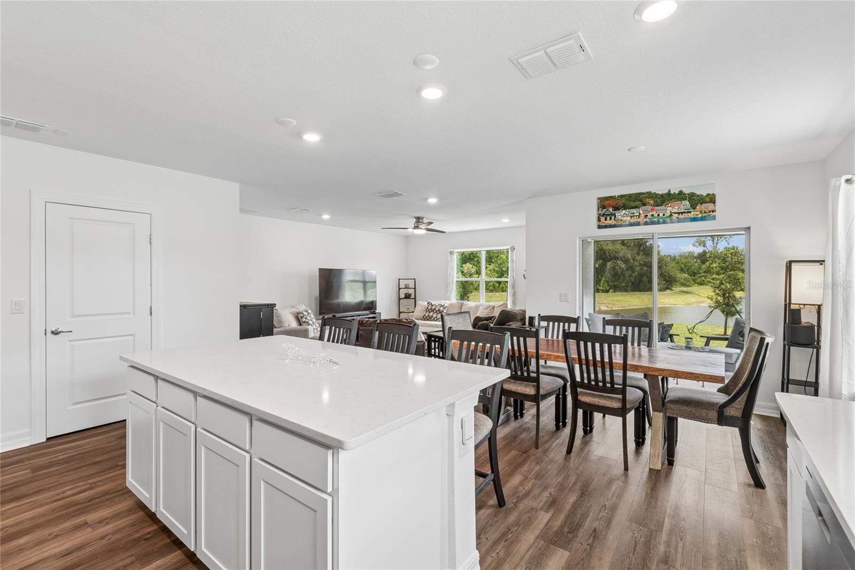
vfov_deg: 77.3
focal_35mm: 15
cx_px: 428
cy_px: 285
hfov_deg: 100.4
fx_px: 356
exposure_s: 1/10
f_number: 7.1
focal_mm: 10
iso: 100
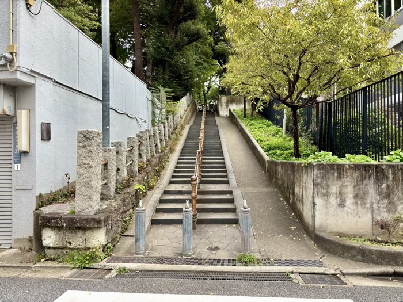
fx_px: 303
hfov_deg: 67.3
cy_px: 151
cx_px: 202
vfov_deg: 53.1
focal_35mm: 26
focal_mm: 5.96
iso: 50
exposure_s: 1/562
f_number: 1.6
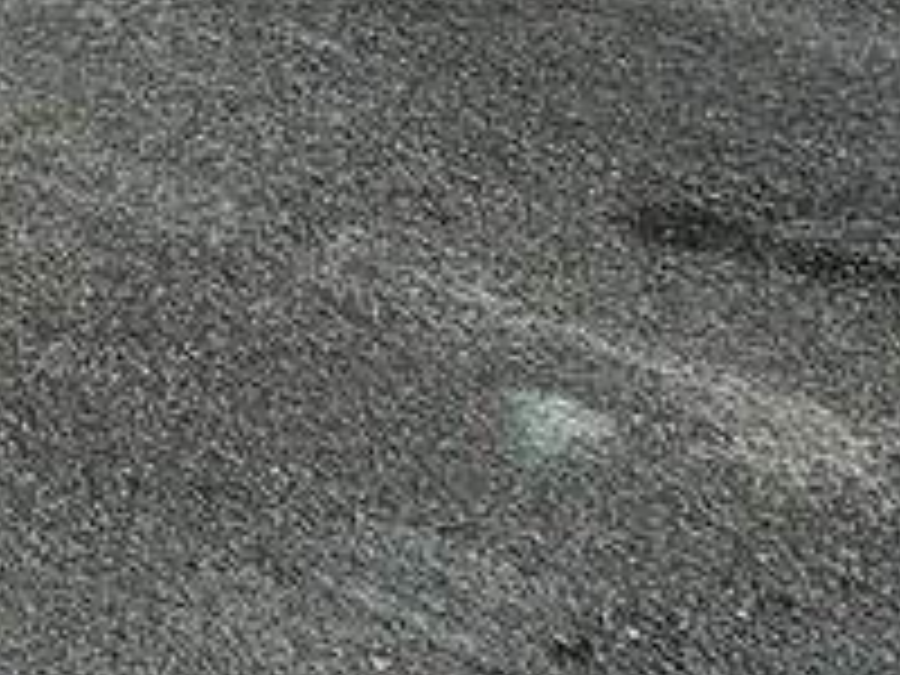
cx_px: -1566
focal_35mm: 83
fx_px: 2158
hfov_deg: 12.8
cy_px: -616
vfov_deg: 15.0
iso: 50
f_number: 2.2
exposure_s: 1/5523
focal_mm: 2.2
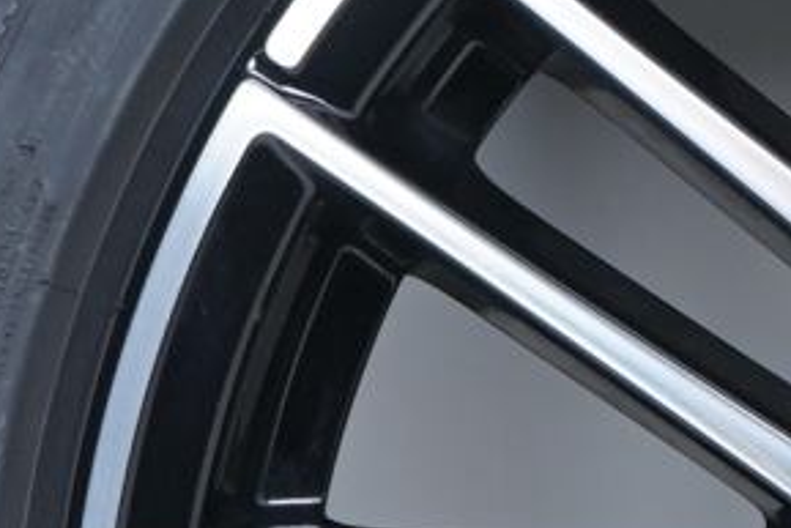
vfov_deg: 4.2
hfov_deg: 6.2
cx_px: 1363
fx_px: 7144
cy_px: 683
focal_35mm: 325
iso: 250
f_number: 7.1
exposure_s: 1/125
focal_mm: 49
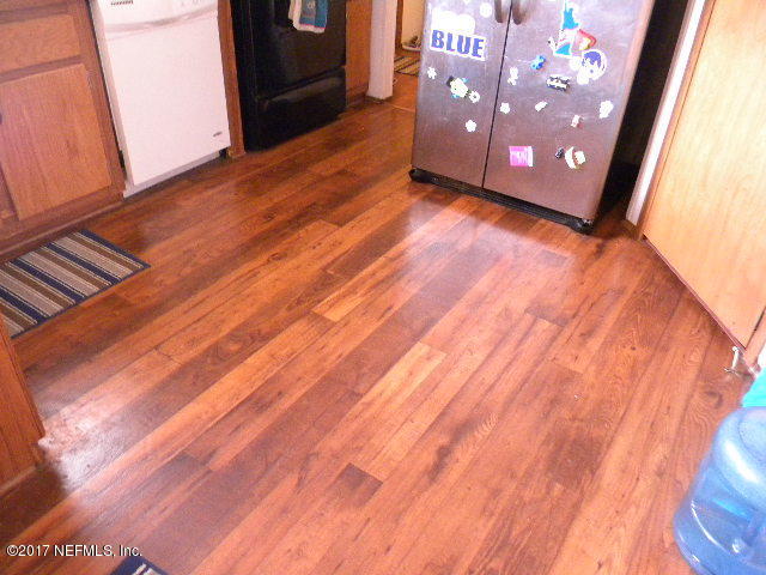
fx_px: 620
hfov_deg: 63.4
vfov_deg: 49.7
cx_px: 383
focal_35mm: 28
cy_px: 288
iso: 646
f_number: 3.5
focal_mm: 5
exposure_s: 1/9
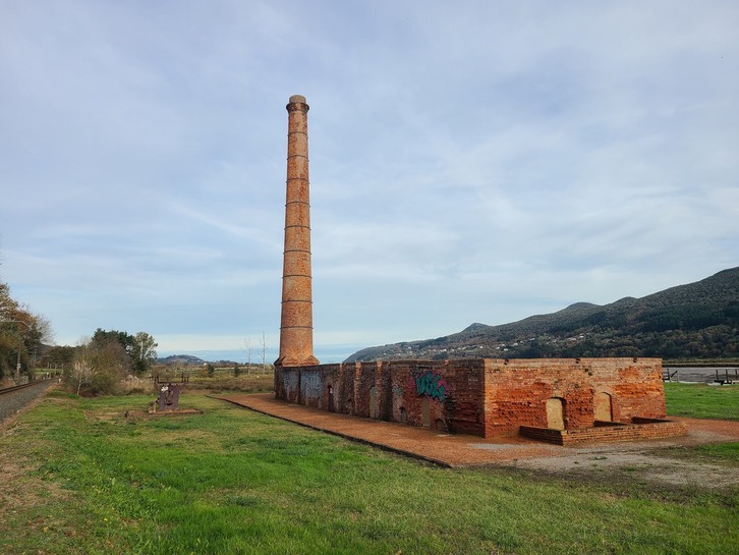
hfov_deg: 67.3
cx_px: 370
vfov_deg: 53.1
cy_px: 278
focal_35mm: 26
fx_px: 555
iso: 40
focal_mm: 5.4
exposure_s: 1/1332
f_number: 1.8
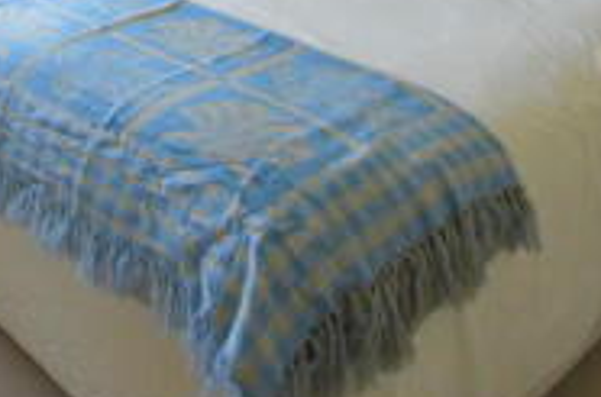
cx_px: 139
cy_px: -197
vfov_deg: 21.4
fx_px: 883
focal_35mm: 53
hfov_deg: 36.6
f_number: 13
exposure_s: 1/30
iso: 3200
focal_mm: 10
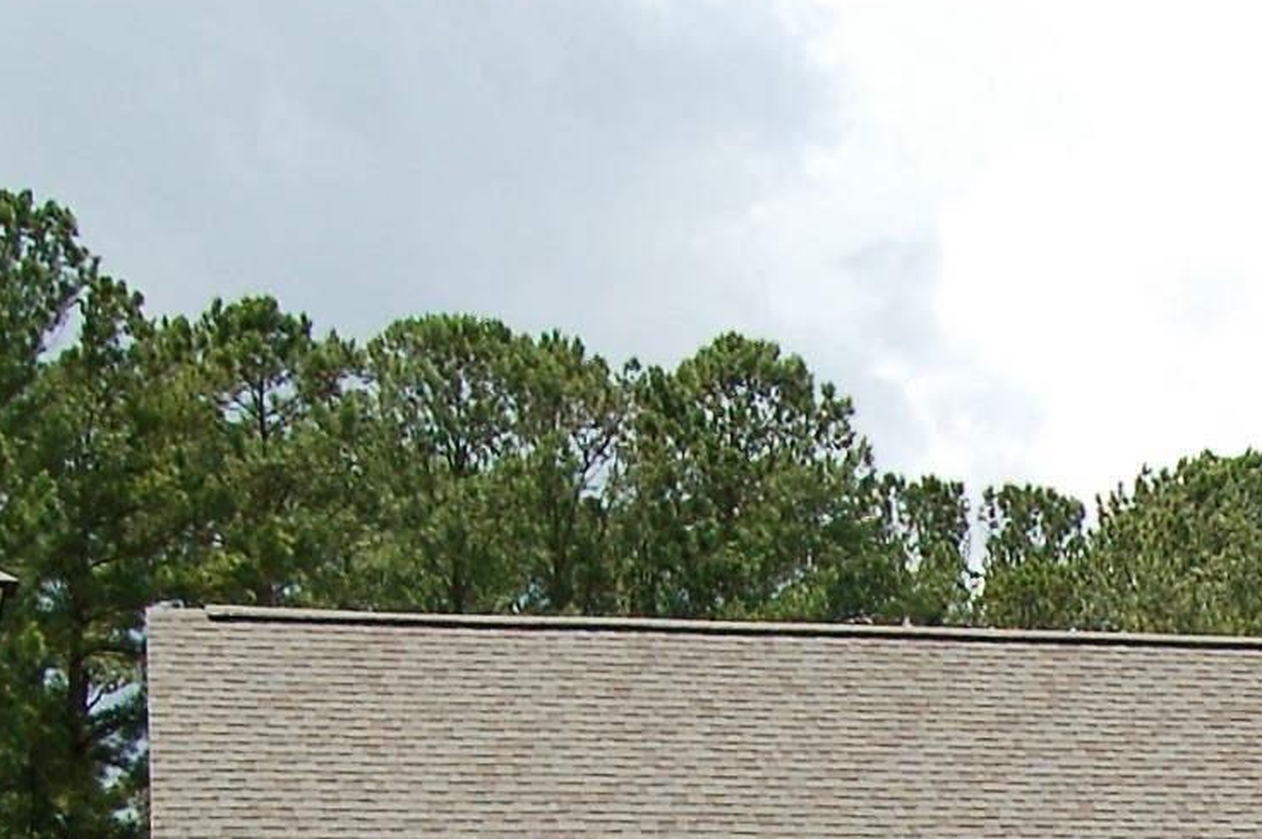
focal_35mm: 239
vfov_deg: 5.7
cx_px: 1618
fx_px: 8369
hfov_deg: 8.5
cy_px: 1324
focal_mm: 40
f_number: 11
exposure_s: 1/500
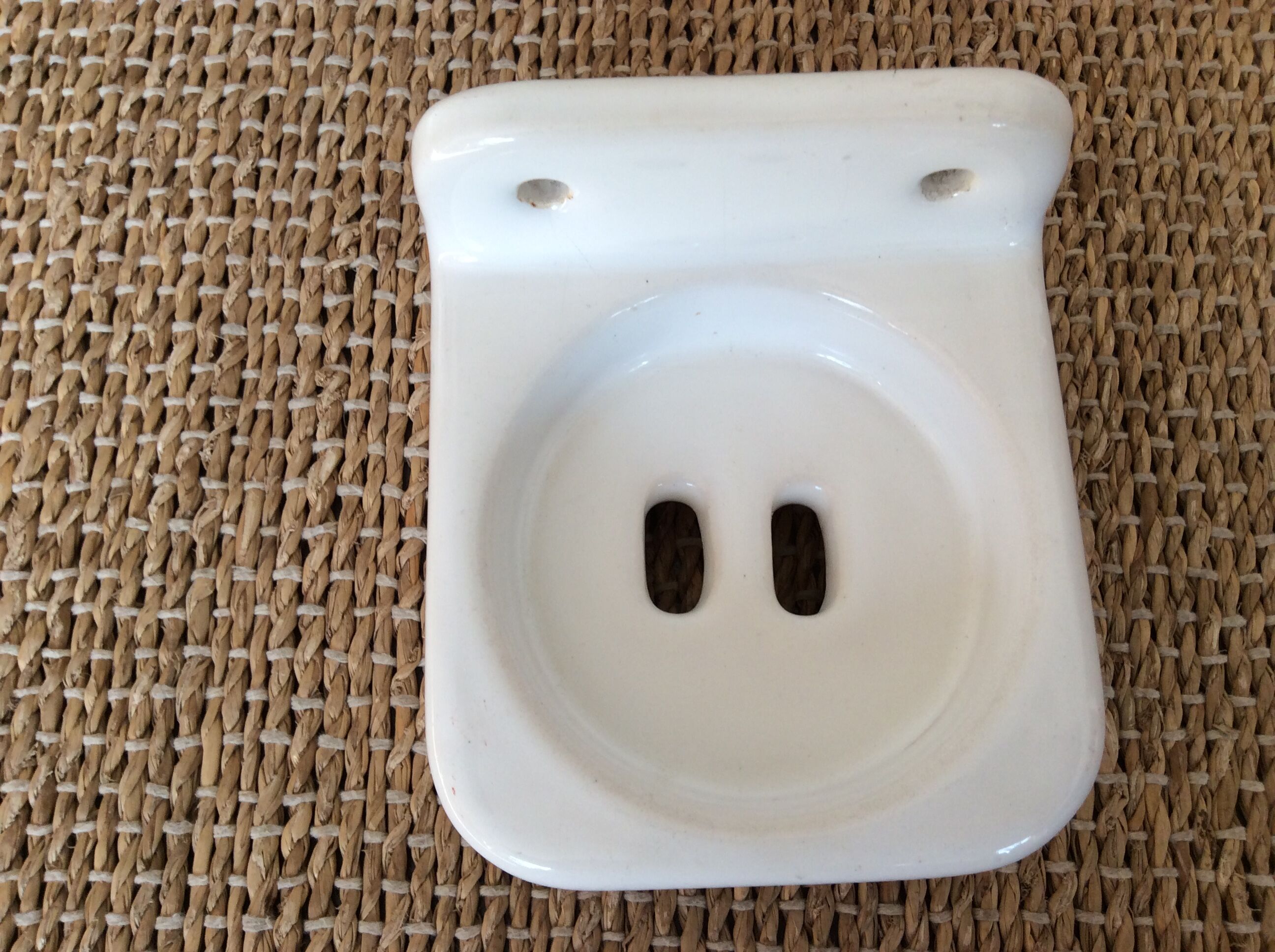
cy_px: 476
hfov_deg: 56.9
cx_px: 638
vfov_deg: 44.1
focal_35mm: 32
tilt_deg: -73.4
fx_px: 1177
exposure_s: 1/100
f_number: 2.4
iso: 40
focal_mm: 3.3
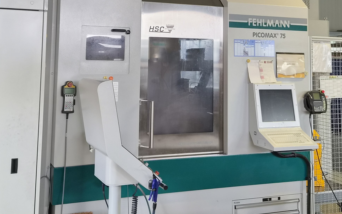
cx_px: 164
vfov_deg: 25.1
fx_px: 466
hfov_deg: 40.3
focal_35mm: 50
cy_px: 22
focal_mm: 5.4
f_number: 1.8
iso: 160
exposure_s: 1/100
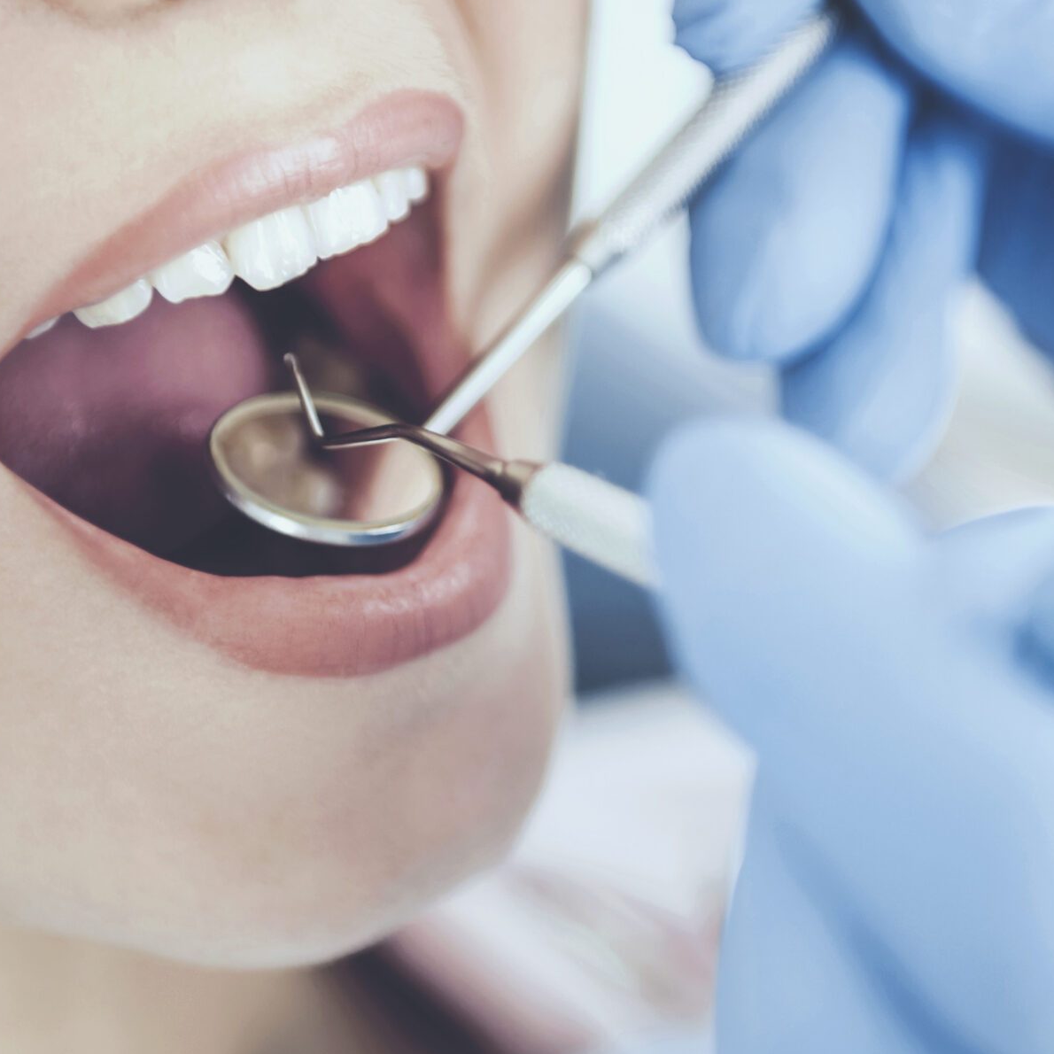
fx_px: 4409
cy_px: 530
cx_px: 583
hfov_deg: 13.6
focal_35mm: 128
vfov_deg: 13.6
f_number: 2.8
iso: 500
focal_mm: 70
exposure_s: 1/100
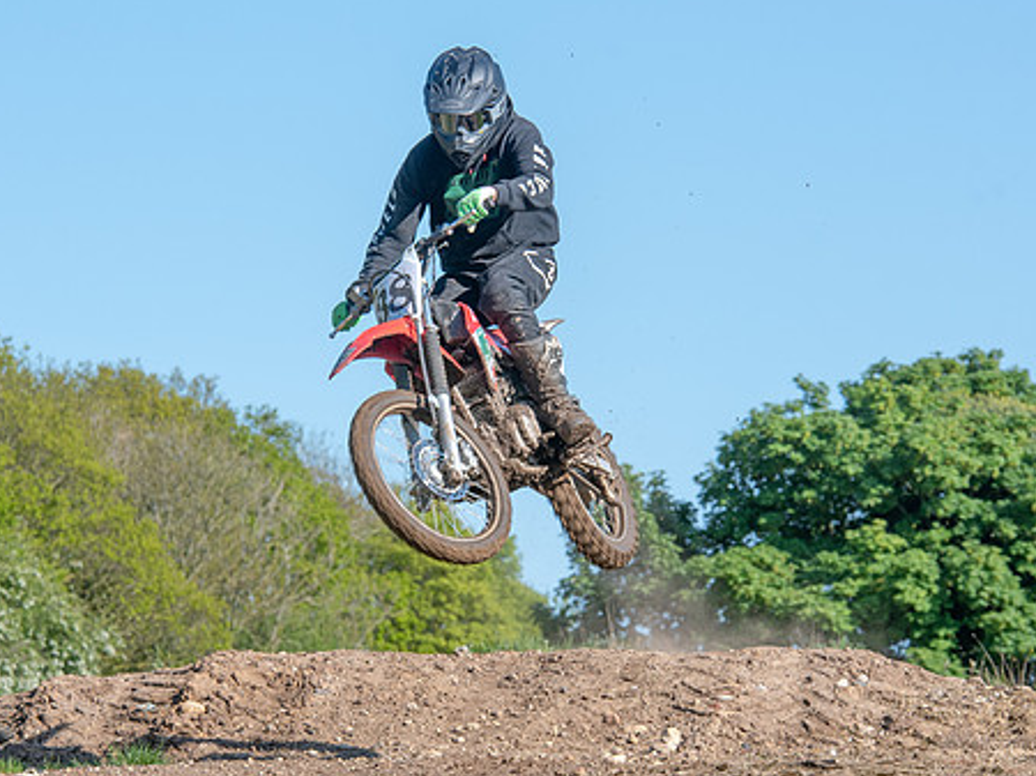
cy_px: 481
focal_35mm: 215
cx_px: 428
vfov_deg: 6.9
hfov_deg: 9.2
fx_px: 6431
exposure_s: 1/320
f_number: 8
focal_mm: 130
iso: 200
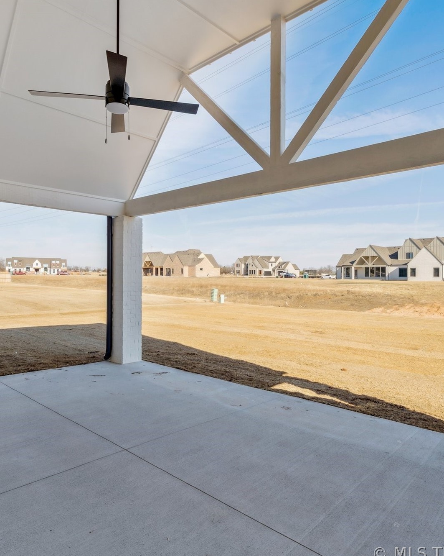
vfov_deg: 72.6
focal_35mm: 23
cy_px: 282
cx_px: 204
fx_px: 378
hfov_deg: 60.8
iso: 200
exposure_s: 1/500
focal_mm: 16
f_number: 6.3
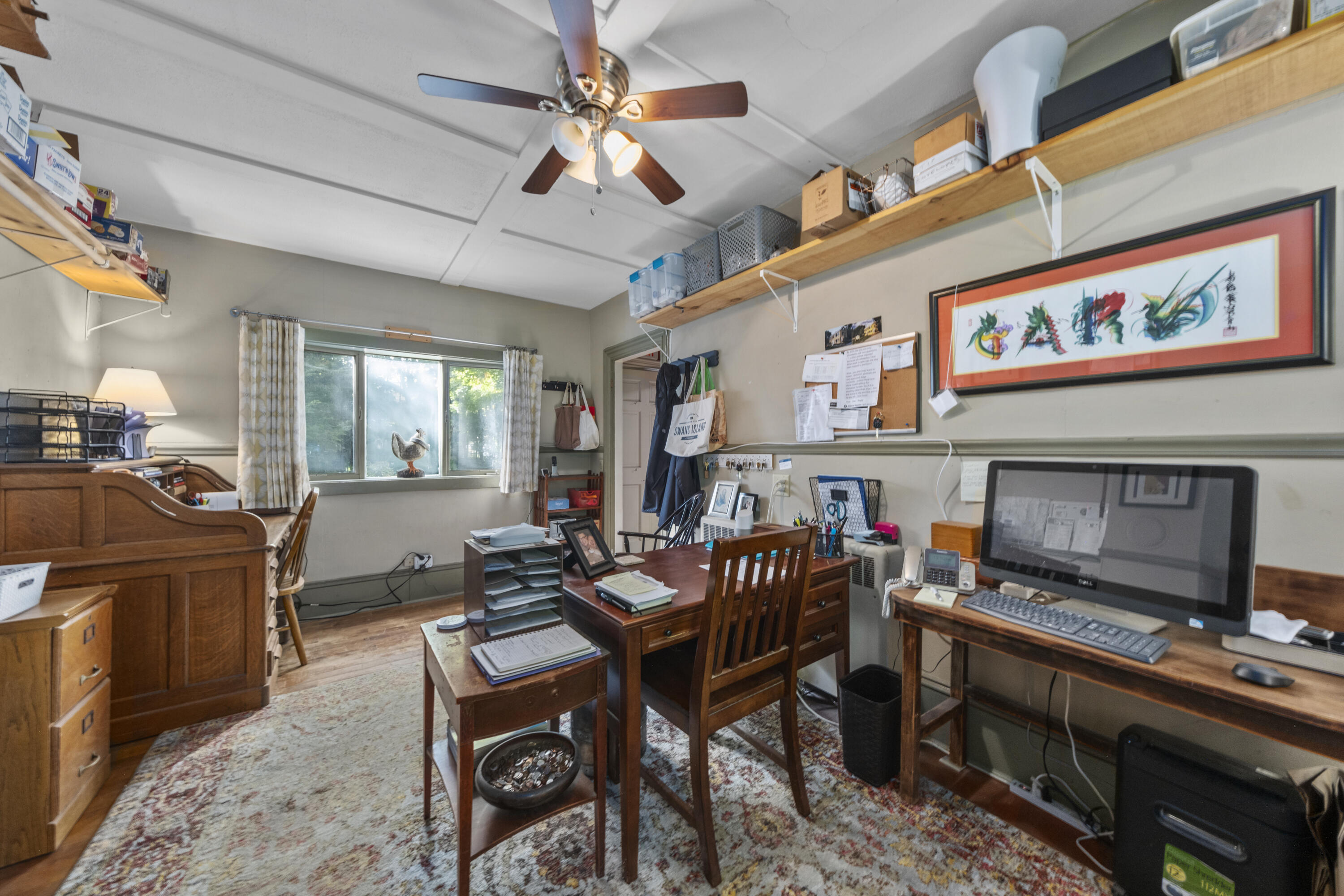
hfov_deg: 112.6
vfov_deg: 90.0
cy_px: 448
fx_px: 448
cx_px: 672
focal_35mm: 12
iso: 400
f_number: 8
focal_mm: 8
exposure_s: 1/1.25
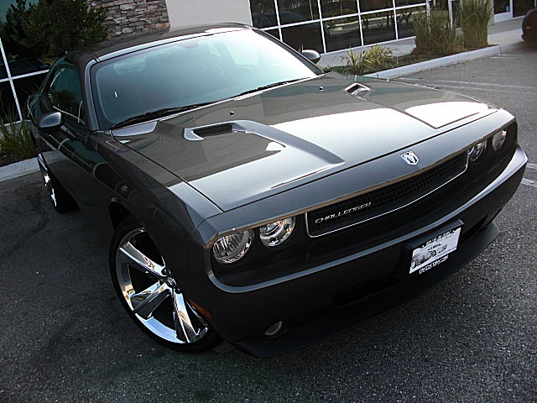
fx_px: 558
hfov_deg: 51.4
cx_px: 268
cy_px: 202
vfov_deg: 39.7
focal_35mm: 36
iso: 50
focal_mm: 6.3
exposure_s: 1/320
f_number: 2.8
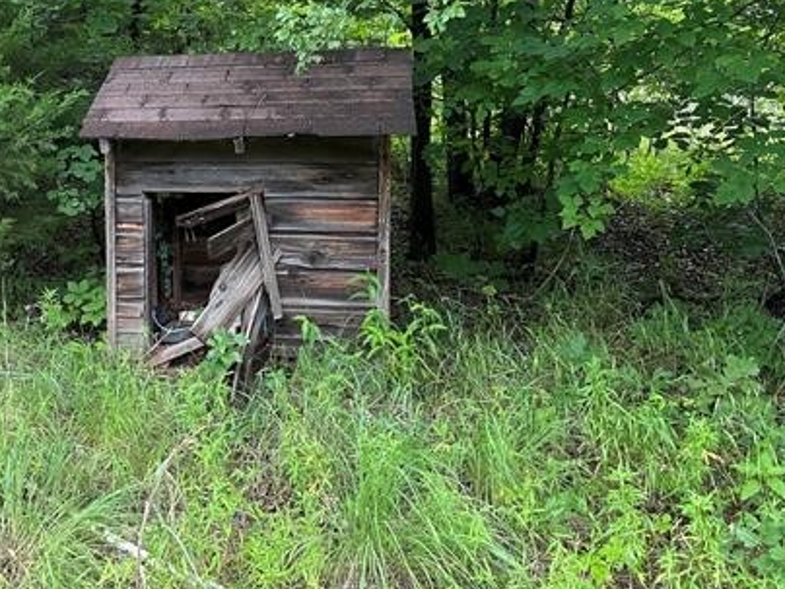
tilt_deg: -7.4
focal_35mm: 38
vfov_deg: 37.3
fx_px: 862
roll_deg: +2.2
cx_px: 204
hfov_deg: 47.3
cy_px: 192
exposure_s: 1/121
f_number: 1.78
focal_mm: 6.86
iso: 125
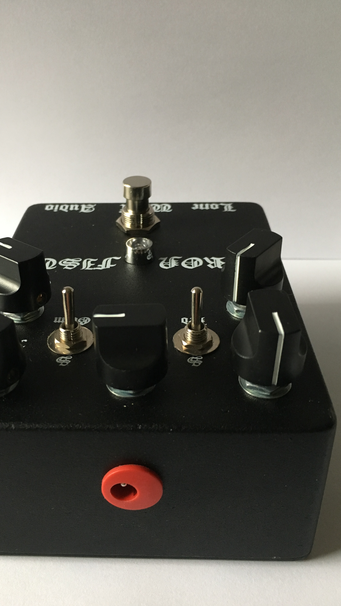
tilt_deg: -34.7
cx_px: 142
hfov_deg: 36.6
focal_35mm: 32
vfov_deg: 61.0
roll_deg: +1.2
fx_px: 514
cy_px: 305
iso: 200
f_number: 2.2
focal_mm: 4.15
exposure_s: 1/24
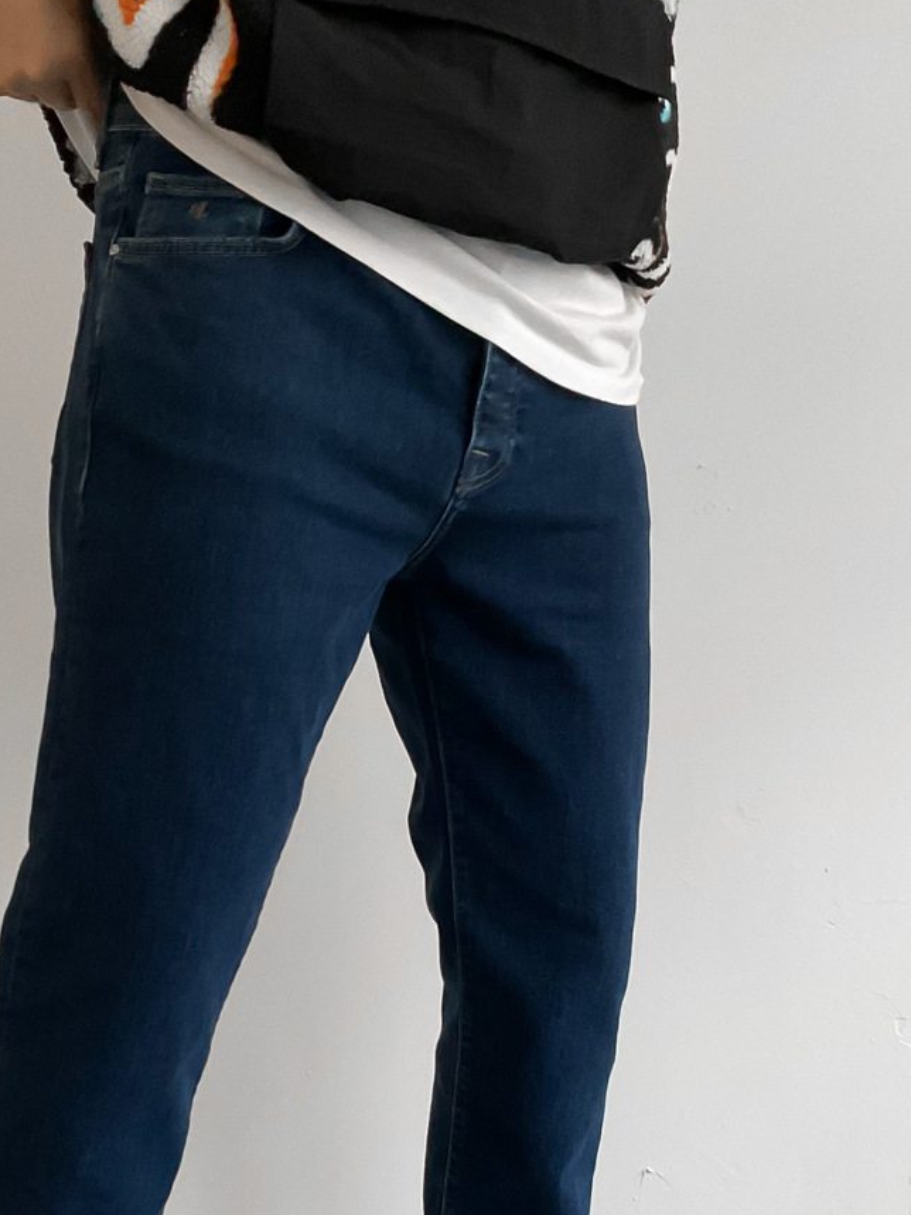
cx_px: 390
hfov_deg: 27.0
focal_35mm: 54
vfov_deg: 34.7
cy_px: 934
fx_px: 1895
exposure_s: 1/50
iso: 320
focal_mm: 3
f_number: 1.8
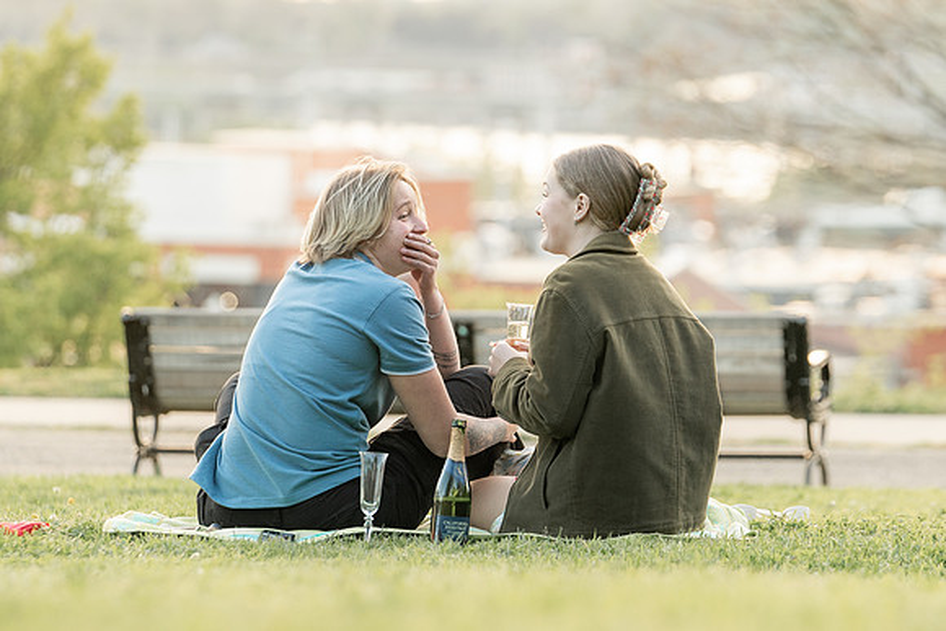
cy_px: 323
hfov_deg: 6.8
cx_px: 552
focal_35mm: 303
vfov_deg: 4.5
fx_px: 7965
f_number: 4
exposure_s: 1/200
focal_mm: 197
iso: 500
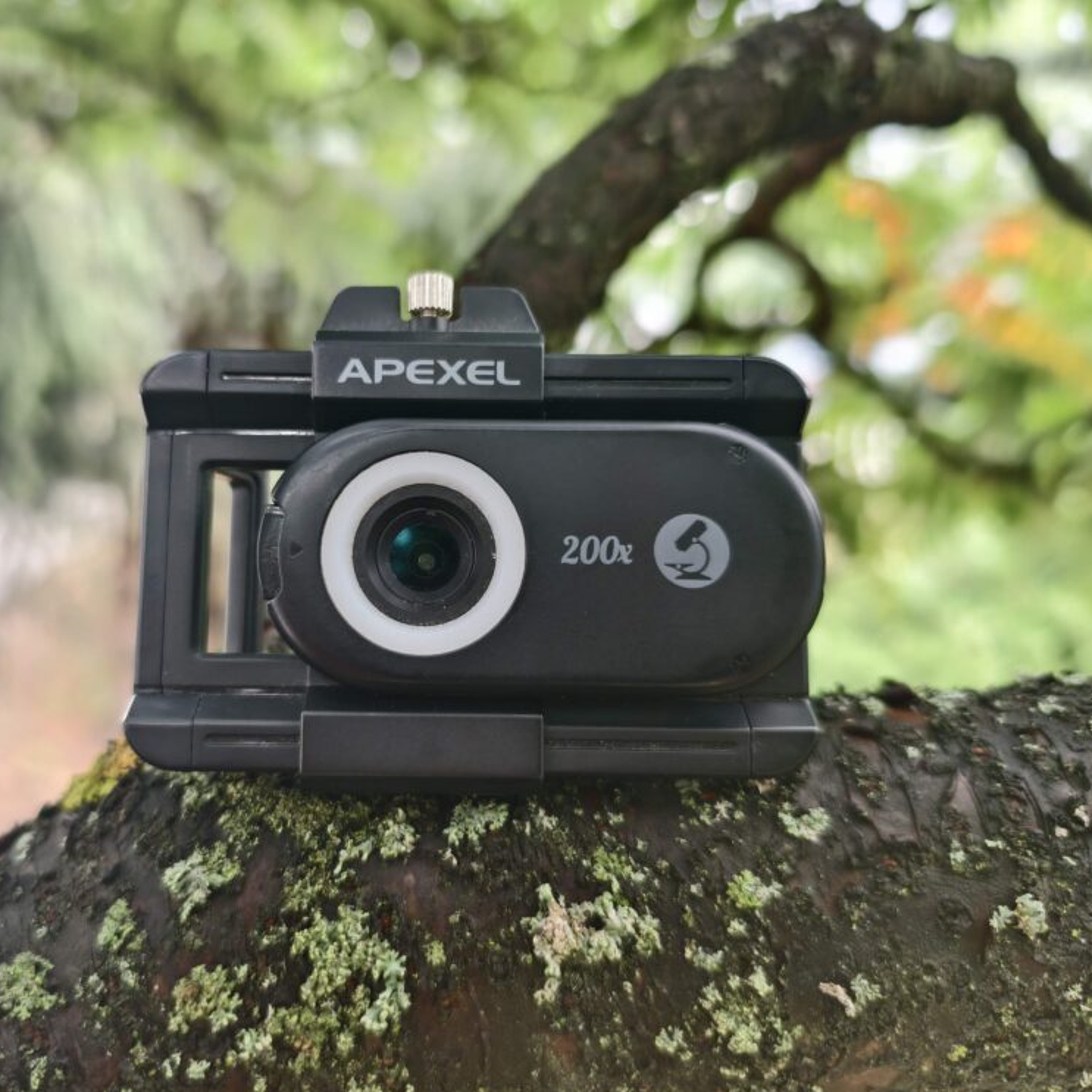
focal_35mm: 28
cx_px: 456
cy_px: 541
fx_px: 999
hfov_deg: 57.0
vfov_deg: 57.3
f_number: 1.57
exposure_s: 1/100
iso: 329
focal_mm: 6.54
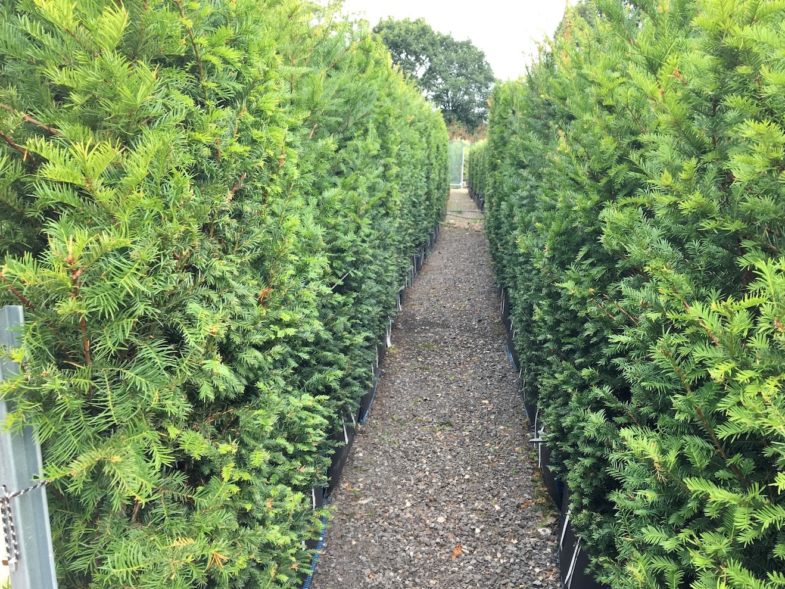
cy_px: 295
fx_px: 748
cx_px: 437
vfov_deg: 43.0
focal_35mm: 33
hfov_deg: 55.2
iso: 32
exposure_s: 1/100
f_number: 2.2
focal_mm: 4.15
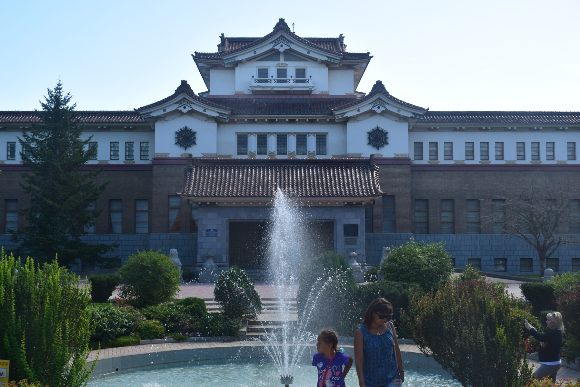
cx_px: 290
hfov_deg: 43.6
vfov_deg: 29.9
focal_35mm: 45
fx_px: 725
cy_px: 194
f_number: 10
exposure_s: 1/250
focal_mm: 30
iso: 400
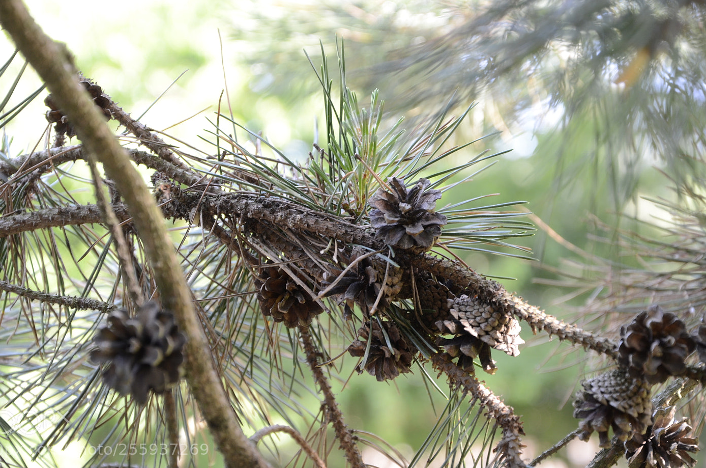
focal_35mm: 121
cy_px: 220
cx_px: 349
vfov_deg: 11.3
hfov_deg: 17.0
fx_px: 2368
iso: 200
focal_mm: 70
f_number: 5.3
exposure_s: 1/20
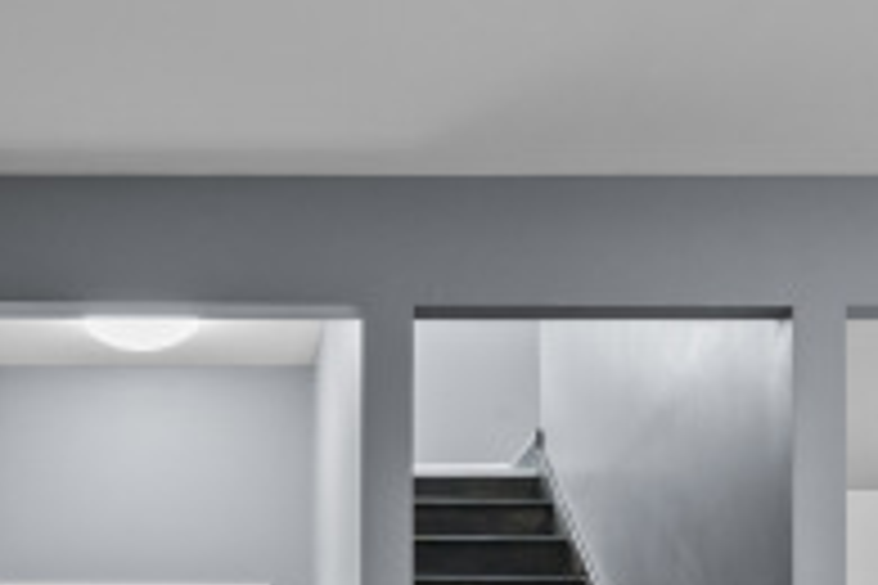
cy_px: 904
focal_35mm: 75
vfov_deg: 16.4
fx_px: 1827
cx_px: 158
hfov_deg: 26.4
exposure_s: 1/6
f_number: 7.1
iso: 1600
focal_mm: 19.5
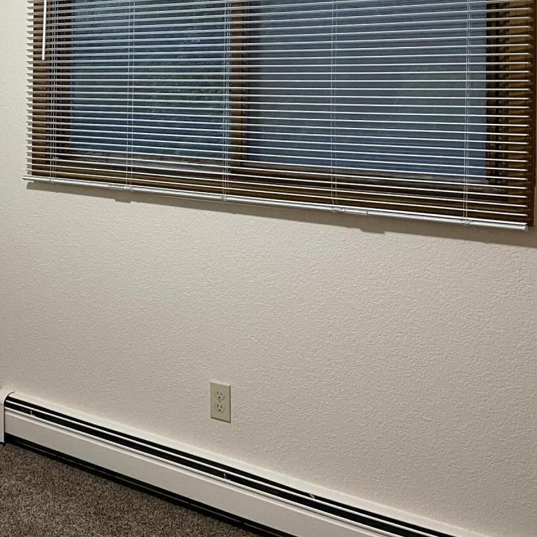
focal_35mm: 55
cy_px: 91
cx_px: -66
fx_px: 965
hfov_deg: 28.1
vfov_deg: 30.2
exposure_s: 1/60
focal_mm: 5.1
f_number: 1.6
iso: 250
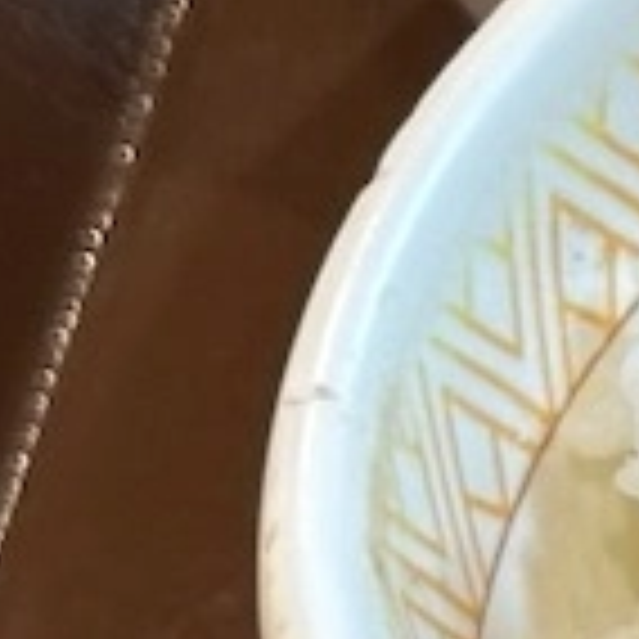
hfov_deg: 4.2
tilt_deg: -40.5
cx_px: 2619
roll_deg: +1.4
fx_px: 7978
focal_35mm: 382
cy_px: -130
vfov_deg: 4.6
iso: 125
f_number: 1.8
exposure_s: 1/60
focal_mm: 6.9
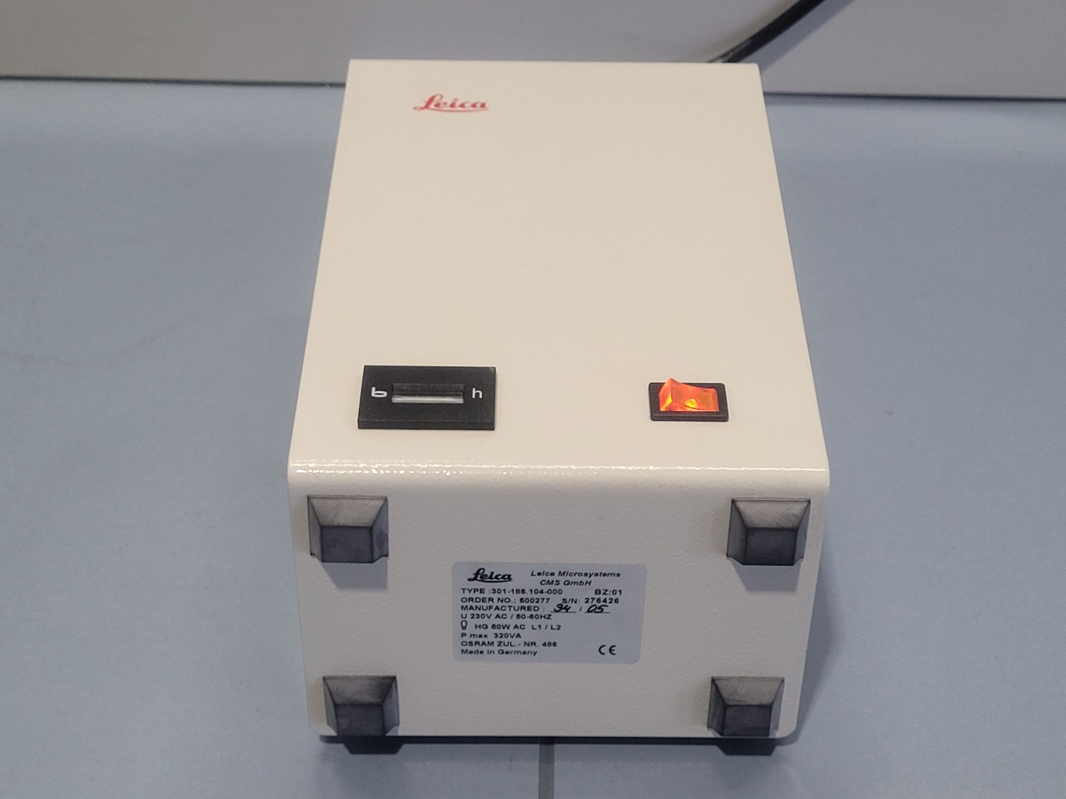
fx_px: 801
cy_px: 400
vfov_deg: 53.1
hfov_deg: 67.3
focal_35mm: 26
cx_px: 533
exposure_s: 1/100
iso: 160
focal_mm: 5.4
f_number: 1.8
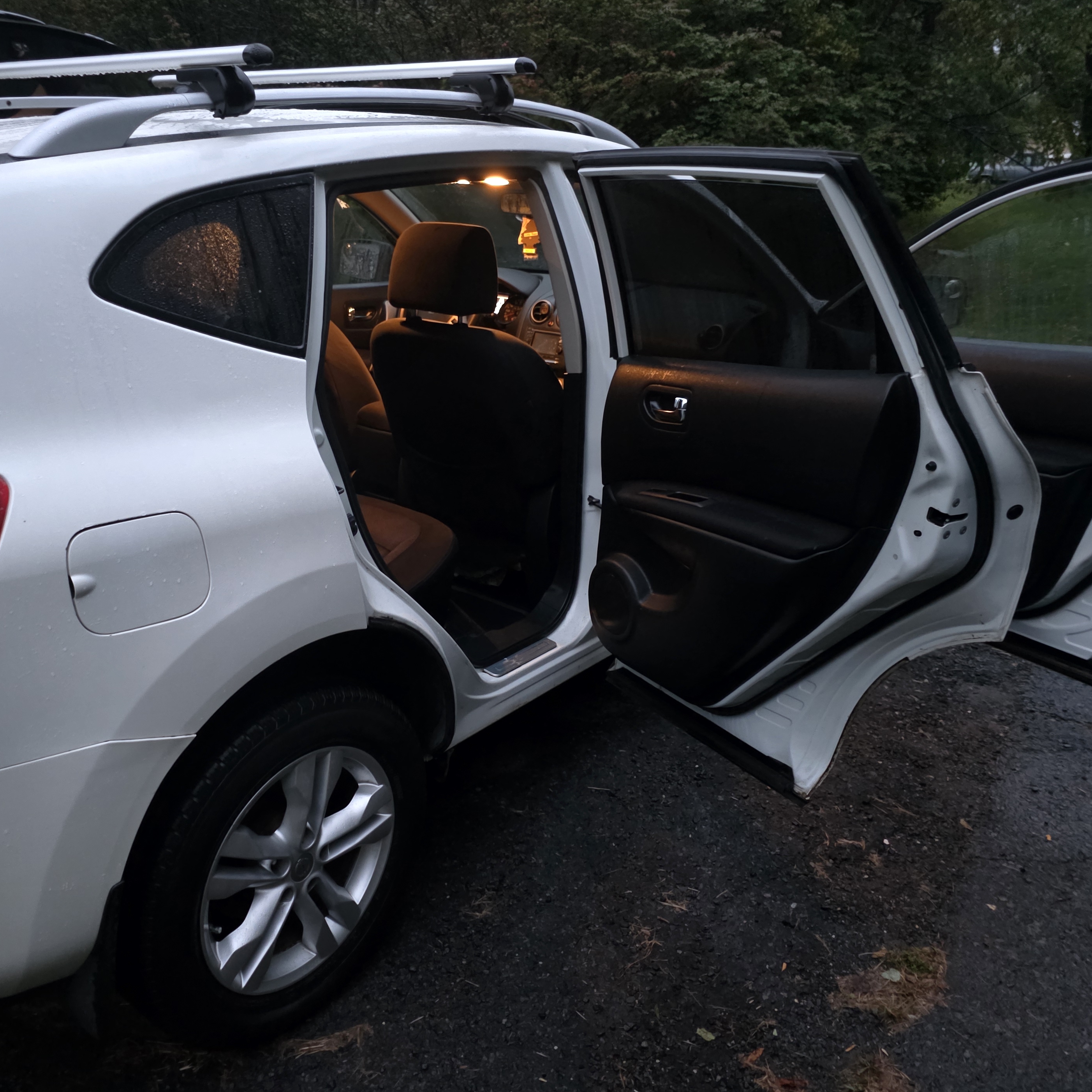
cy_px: 557
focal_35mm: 29
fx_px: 1035
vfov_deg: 55.6
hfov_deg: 55.1
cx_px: 427
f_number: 1.7
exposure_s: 1/15
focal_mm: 6.3
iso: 2000
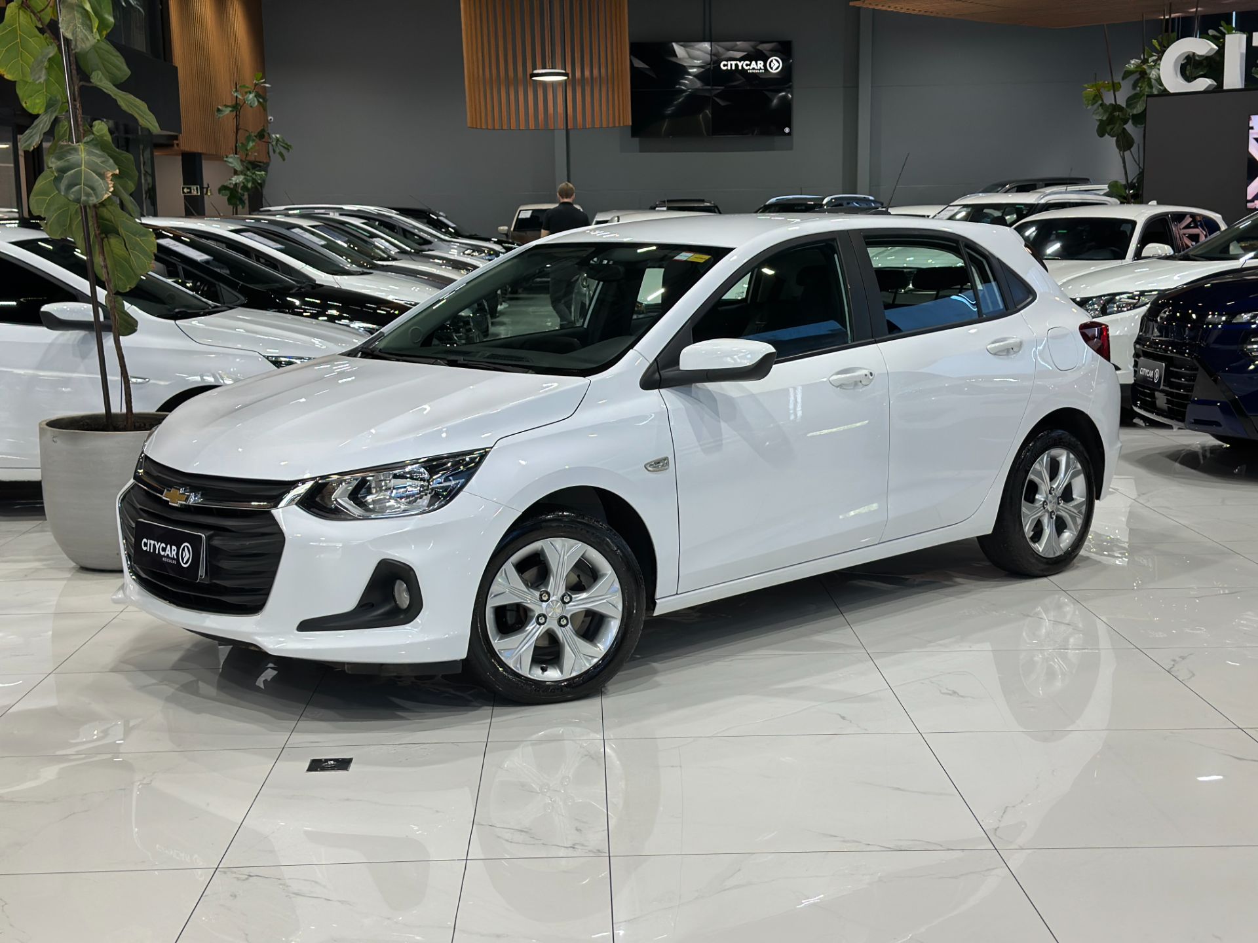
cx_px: 629
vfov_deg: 30.3
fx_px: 1744
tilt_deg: -8.9
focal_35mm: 48
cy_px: 472
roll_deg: +0.6
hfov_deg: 39.7
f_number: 1.78
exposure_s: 1/120
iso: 100
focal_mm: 6.86
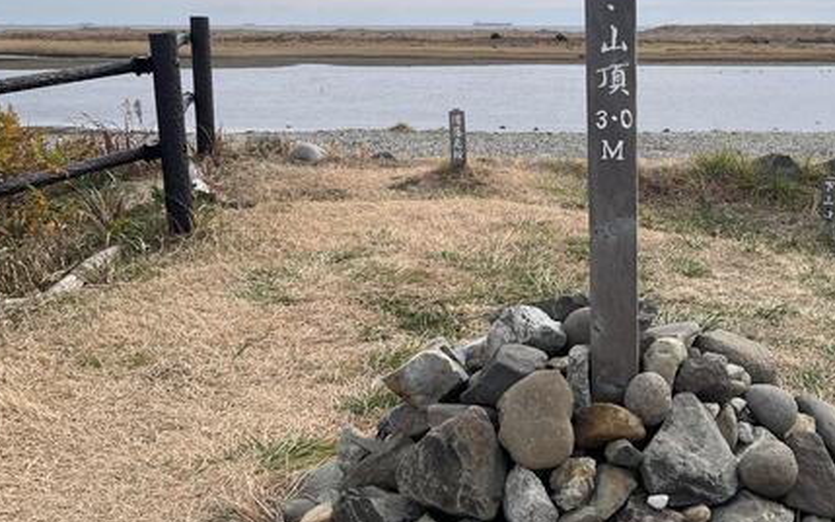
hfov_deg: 43.0
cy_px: 202
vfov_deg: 28.5
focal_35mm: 45
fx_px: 1024
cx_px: 625
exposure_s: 1/3049
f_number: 1.6
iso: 50
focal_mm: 5.1
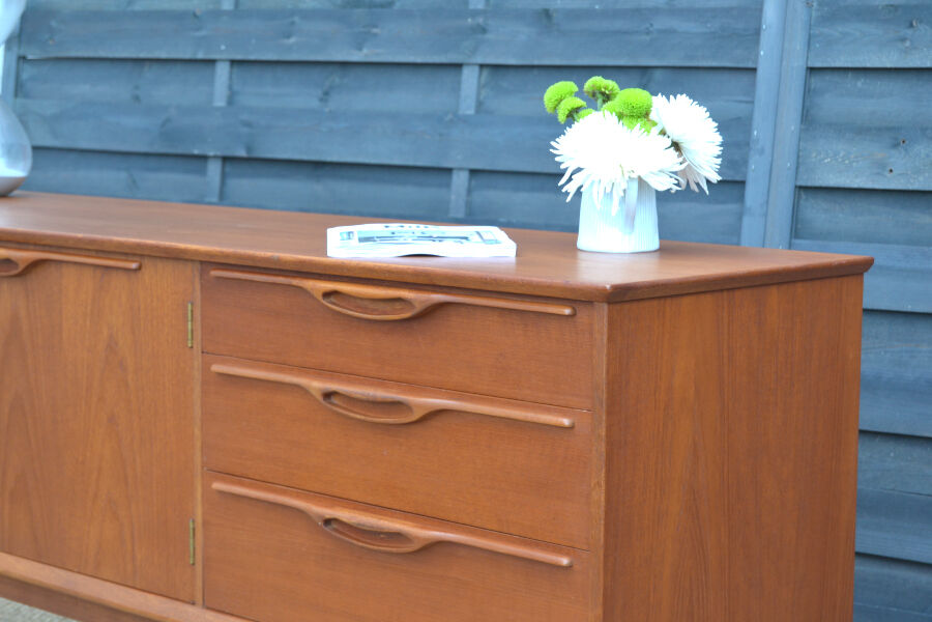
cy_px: 311
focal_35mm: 82
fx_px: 2136
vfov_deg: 16.6
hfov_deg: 24.6
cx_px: 466
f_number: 5.6
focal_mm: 55
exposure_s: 1/60
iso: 400
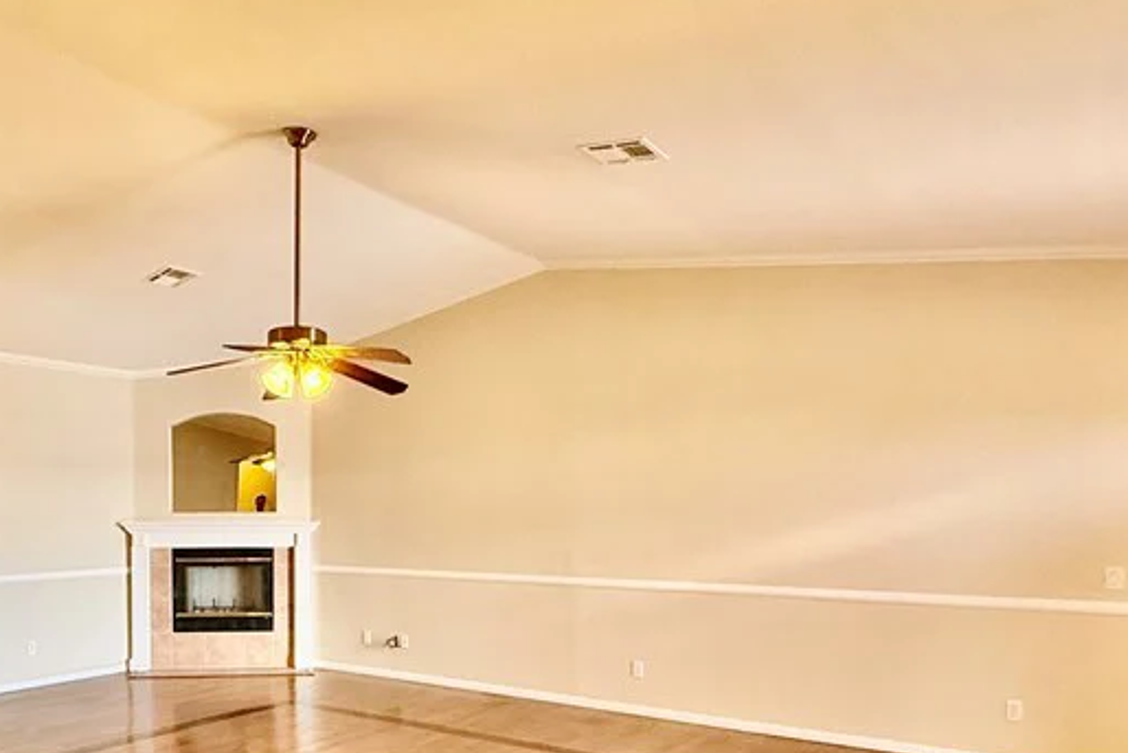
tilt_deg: -0.9
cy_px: 533
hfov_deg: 60.7
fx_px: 909
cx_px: 303
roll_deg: +0.3
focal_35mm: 29
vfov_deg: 44.0
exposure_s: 1/120
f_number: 2.2
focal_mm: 2.22
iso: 500
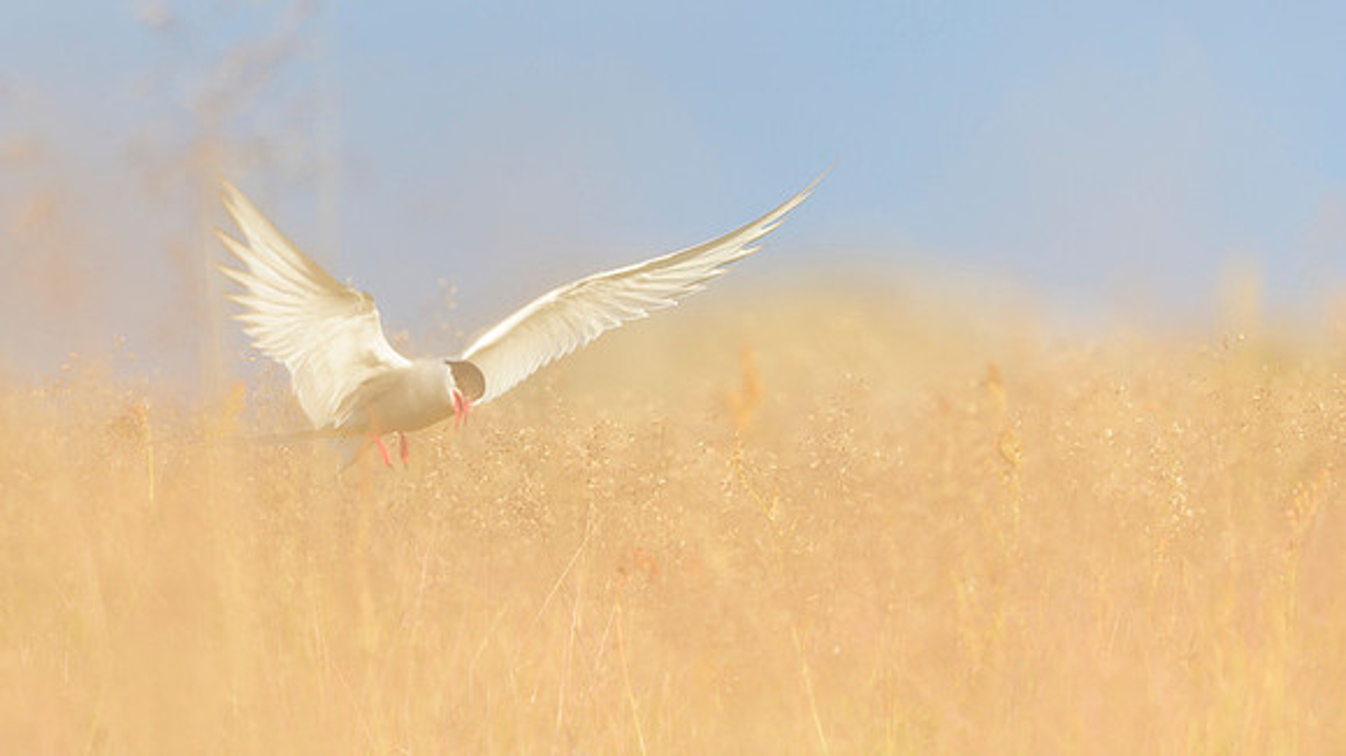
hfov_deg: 3.6
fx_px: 21407
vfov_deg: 2.0
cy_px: 243
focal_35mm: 600
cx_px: 612
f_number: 4
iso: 640
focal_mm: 500
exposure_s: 1/3200
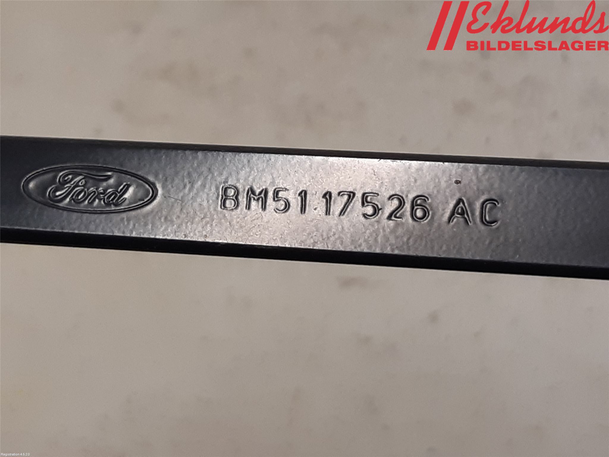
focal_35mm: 26
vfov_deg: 53.1
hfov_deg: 67.3
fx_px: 457
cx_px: 304
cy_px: 228
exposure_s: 1/50
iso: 125
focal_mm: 3.93
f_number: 1.7
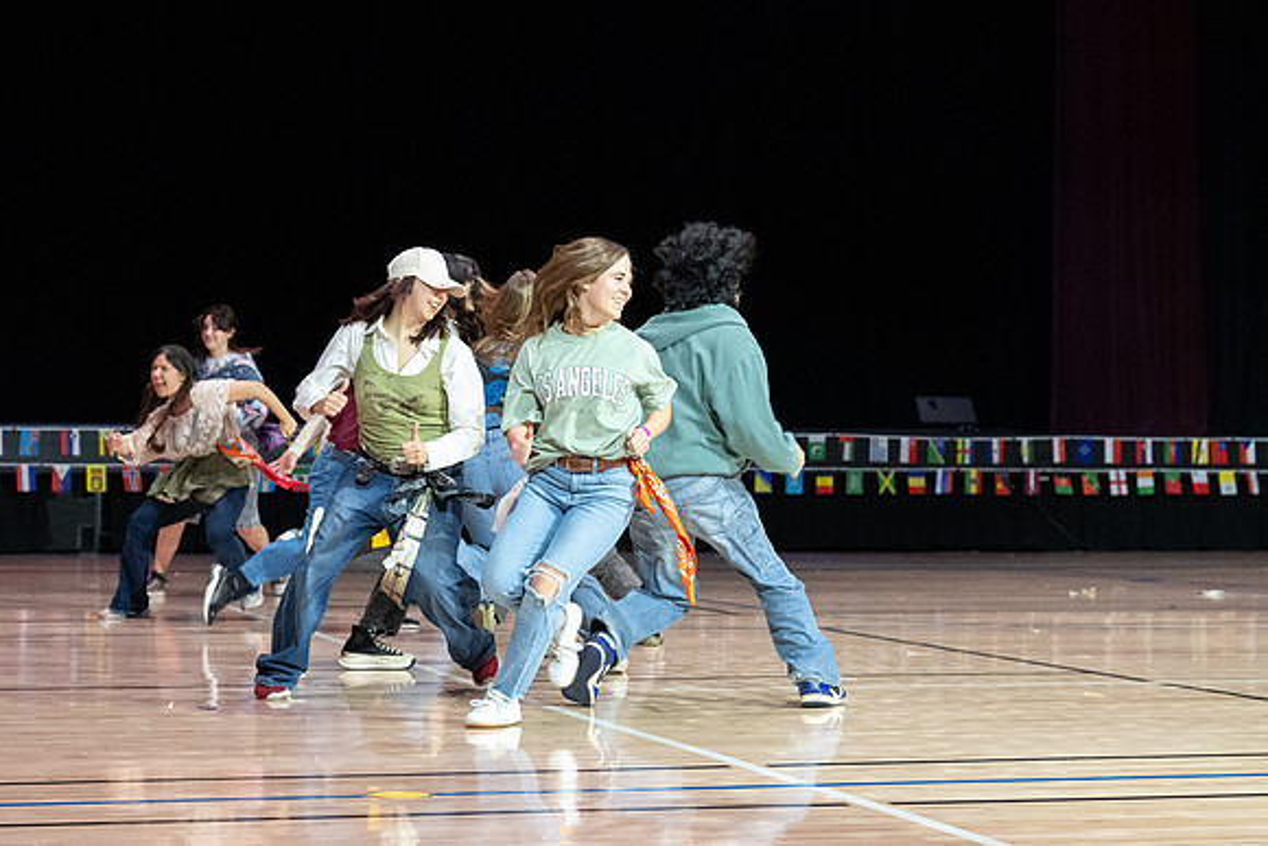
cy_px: 369
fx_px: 2875
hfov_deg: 24.9
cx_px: 644
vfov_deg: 16.7
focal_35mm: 82
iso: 11400
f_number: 4
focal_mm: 56
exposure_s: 1/320
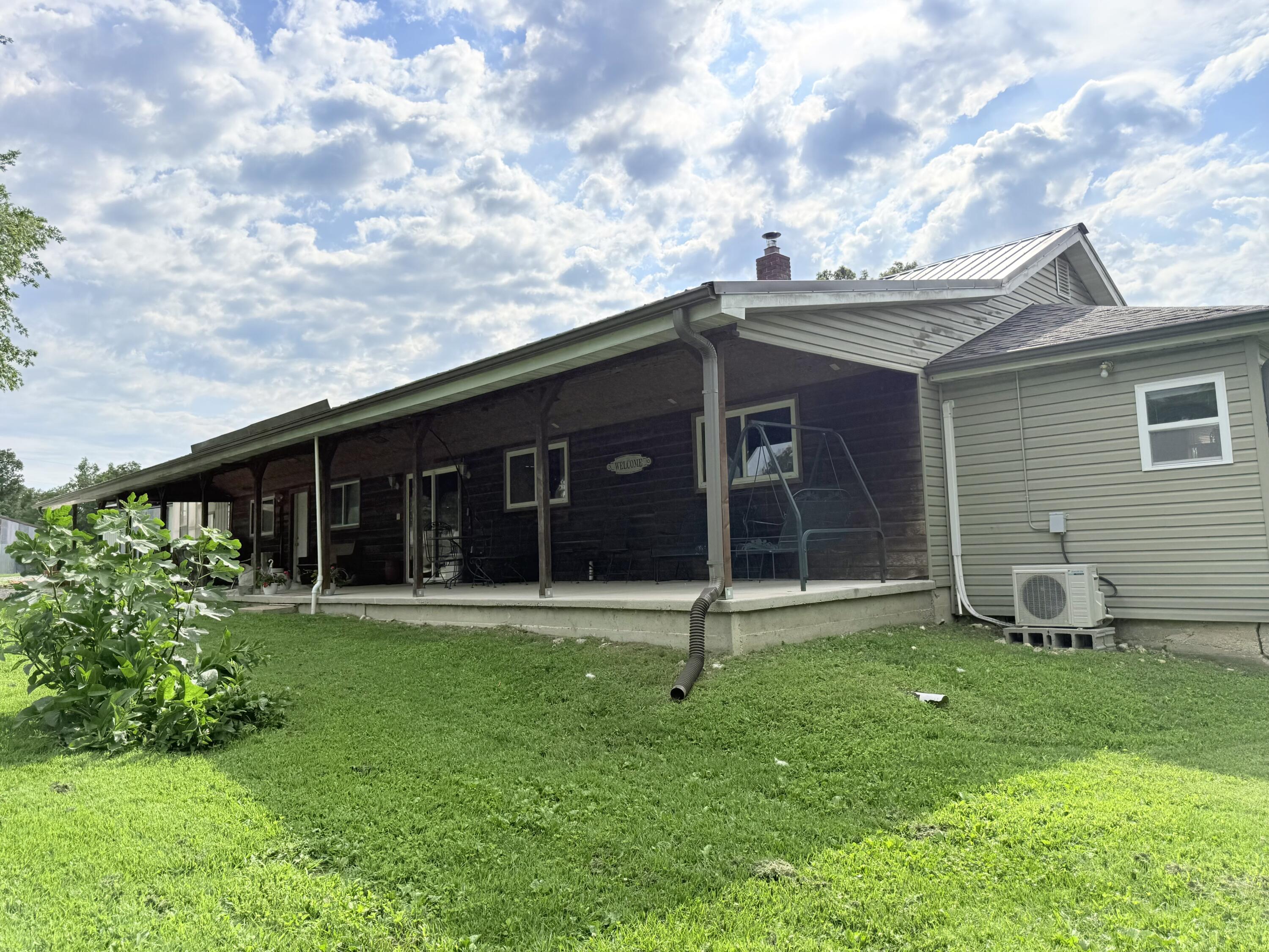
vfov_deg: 56.8
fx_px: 880
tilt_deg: +9.2
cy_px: 476
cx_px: 634
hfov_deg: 71.6
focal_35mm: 24
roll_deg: +1.2
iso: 80
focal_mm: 6.76
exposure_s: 1/8130
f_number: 1.78
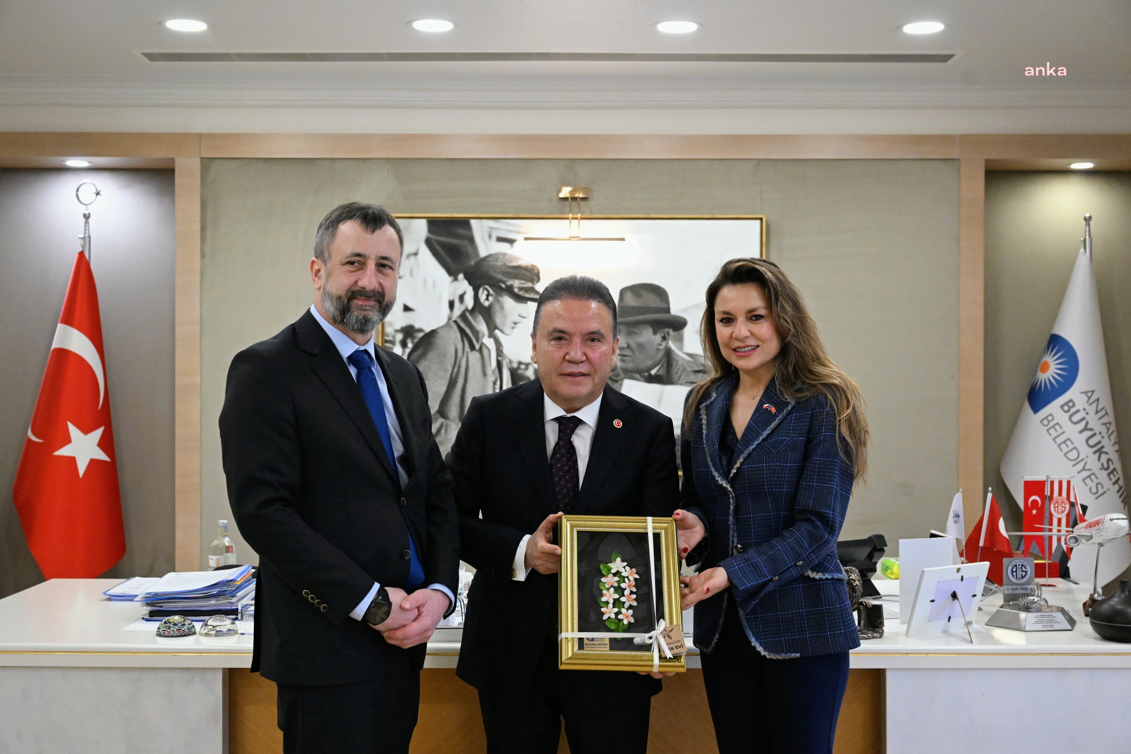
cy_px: 377
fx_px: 1414
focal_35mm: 45
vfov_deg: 29.9
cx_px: 566
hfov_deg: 43.6
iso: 6400
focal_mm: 45
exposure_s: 1/320
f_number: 4.5
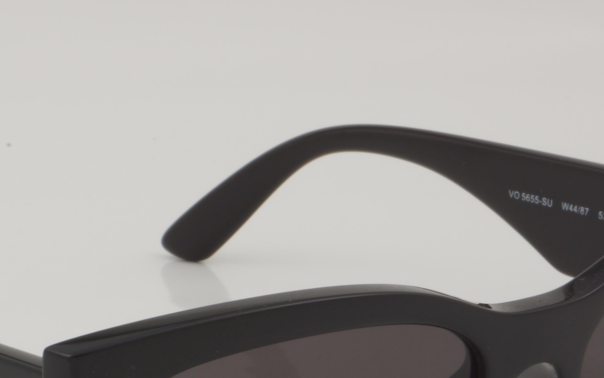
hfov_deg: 13.3
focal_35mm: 157
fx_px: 2585
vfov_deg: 8.3
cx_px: 237
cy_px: 378
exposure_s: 1/3
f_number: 32
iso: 100
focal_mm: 50
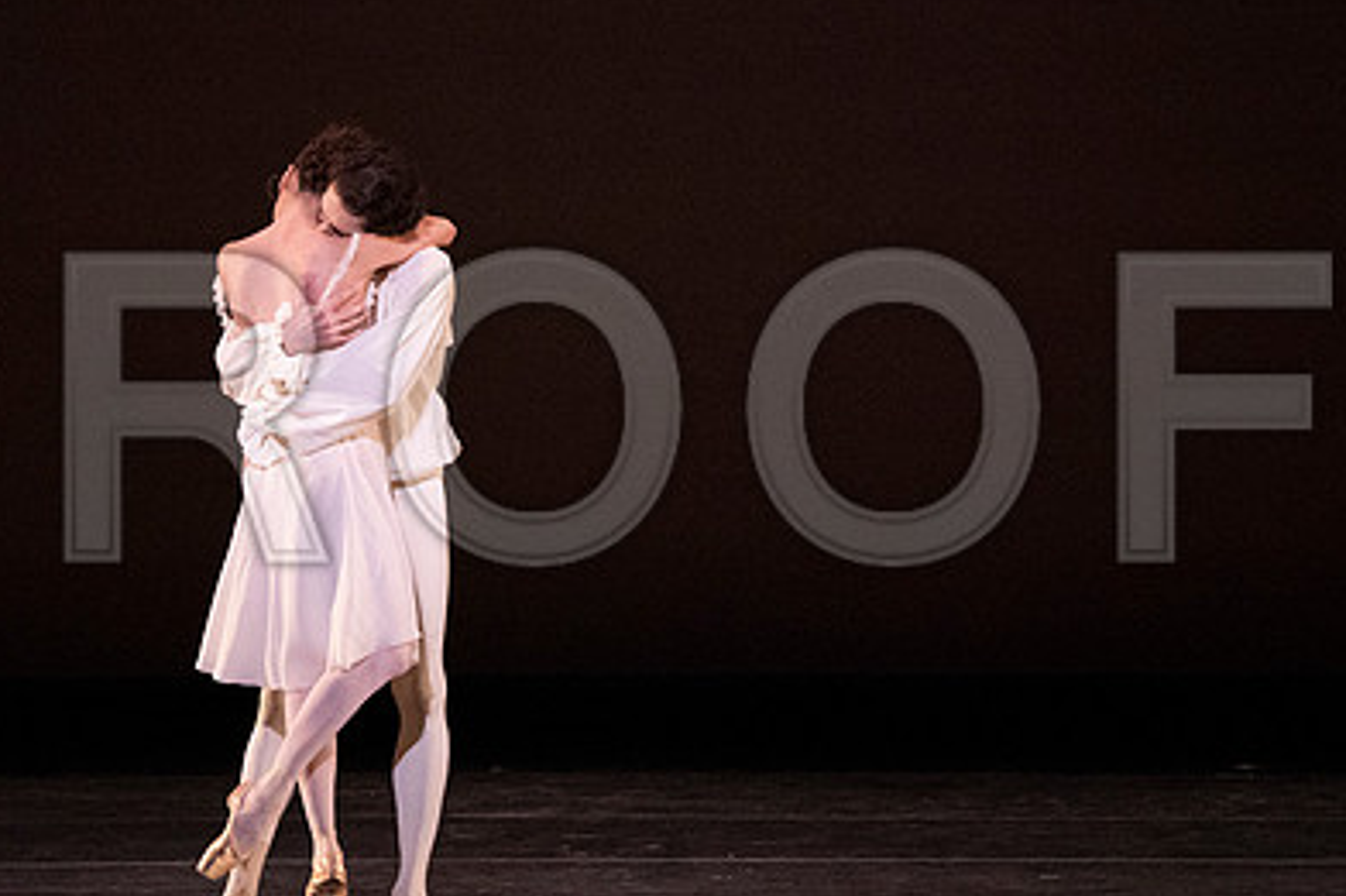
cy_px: 417
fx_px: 18088
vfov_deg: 2.8
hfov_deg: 4.3
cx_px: 508
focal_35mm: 484
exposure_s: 1/400
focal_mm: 327
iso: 20000
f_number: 5.6
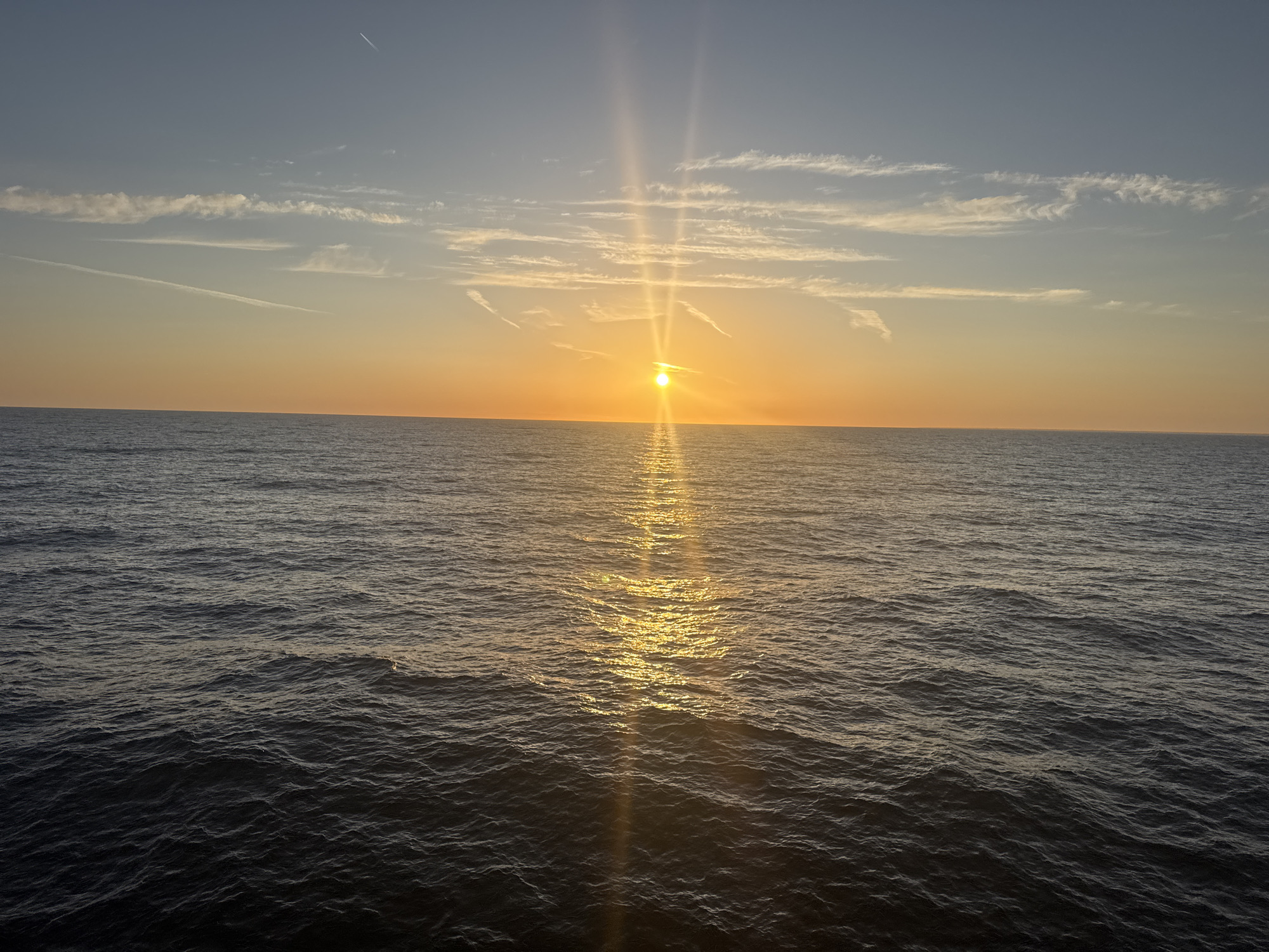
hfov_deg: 71.6
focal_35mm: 24
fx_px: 880
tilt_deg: -2.8
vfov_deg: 56.8
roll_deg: -0.3
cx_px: 634
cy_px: 476
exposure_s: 1/5814
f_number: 1.78
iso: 80
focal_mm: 6.76
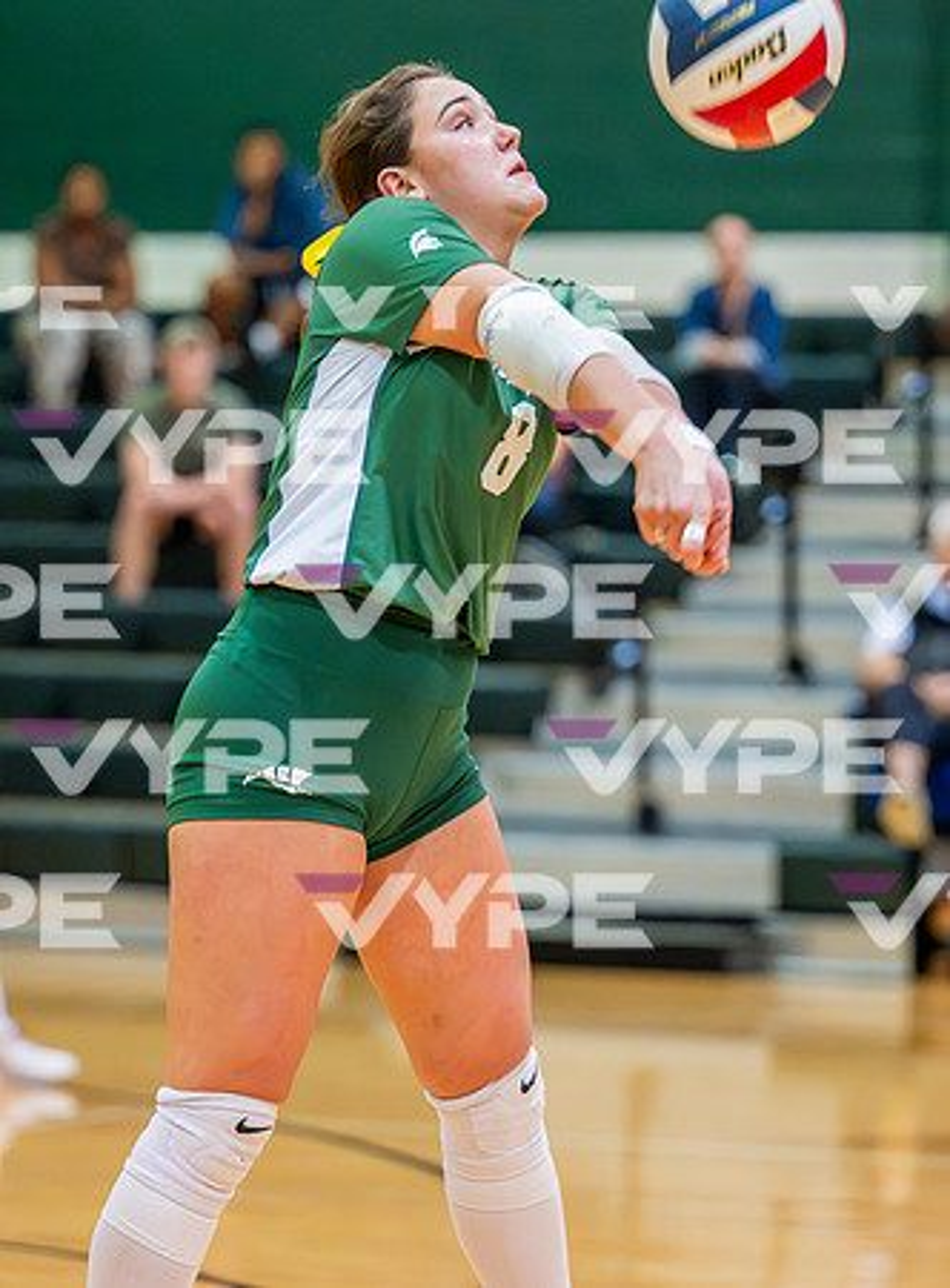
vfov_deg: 11.0
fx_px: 6703
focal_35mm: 181
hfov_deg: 8.1
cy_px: 644
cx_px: 388
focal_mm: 125
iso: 9000
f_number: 2.8
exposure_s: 1/800
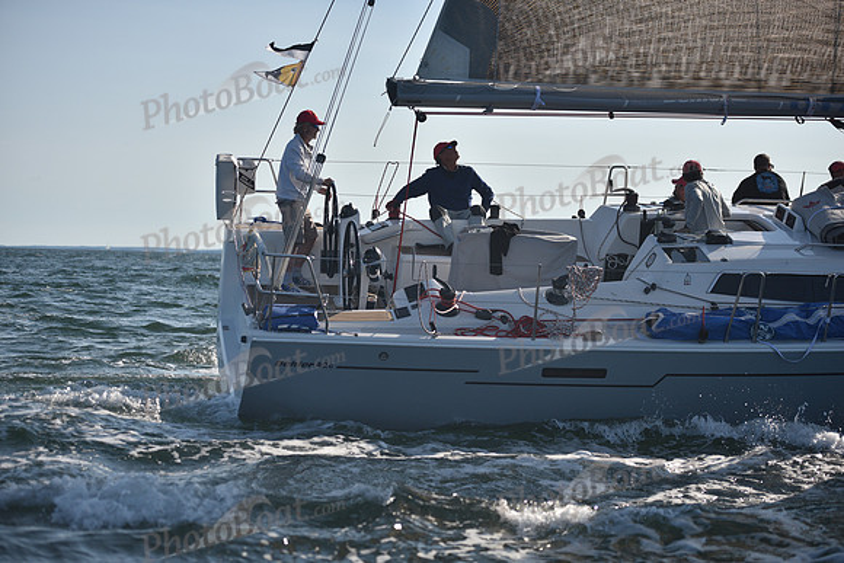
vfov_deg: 19.5
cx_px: 422
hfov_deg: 28.8
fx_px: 1641
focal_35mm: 70
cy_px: 282
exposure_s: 1/3200
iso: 250
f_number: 2.8
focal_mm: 70
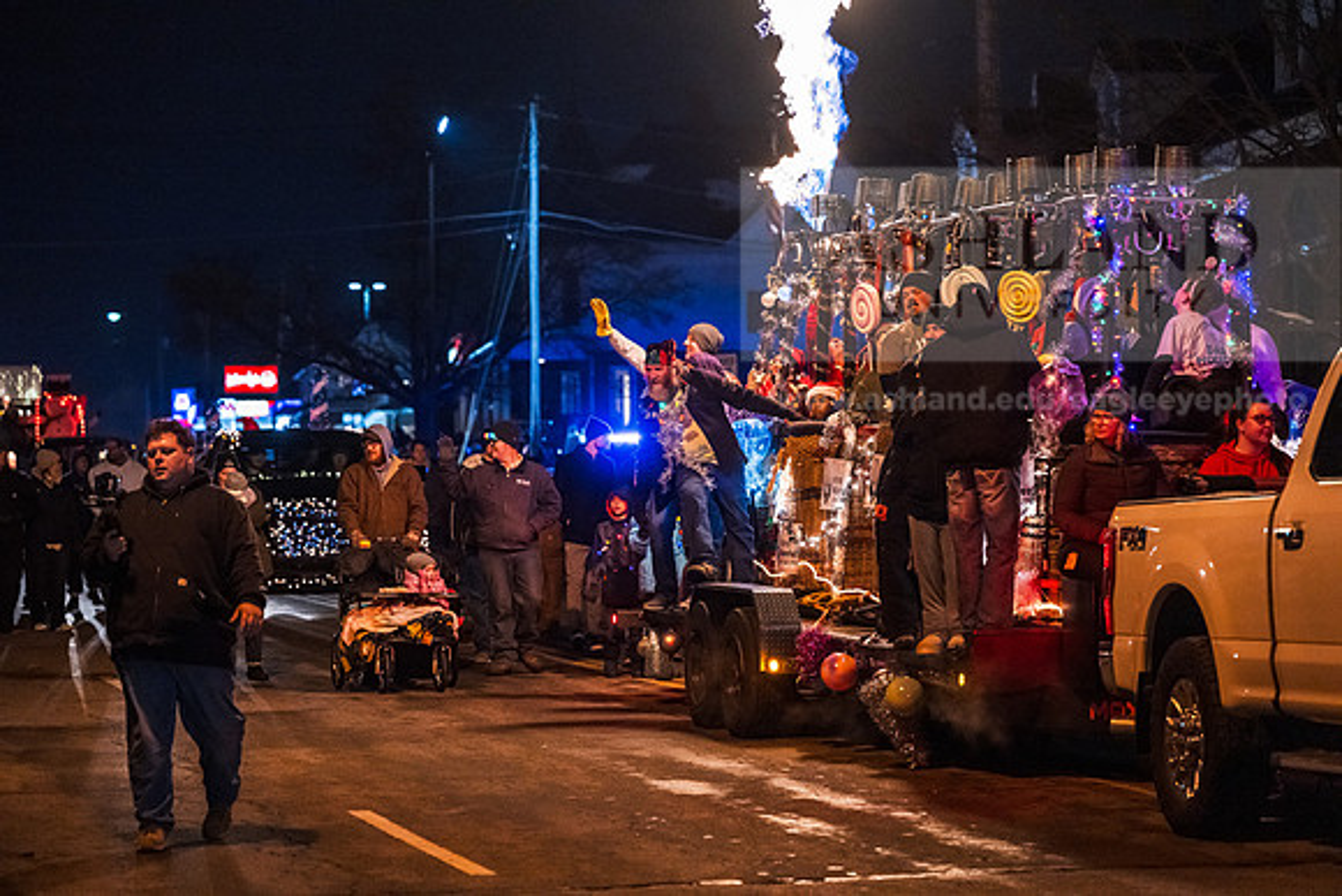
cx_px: 671
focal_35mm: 110
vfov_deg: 12.5
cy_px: 448
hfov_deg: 18.6
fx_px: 4101
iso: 6400
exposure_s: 1/250
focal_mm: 110
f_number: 3.5
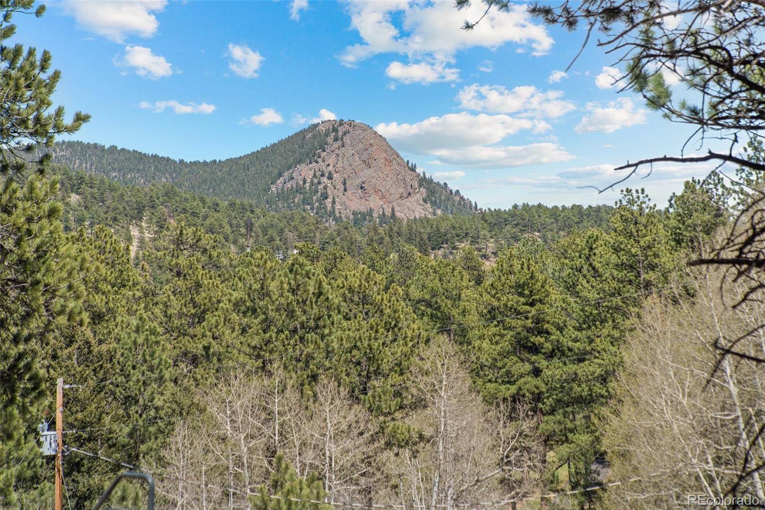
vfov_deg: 12.4
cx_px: 382
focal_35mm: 110
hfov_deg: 18.6
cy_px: 255
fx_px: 2337
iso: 400
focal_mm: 110
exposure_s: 1/1250
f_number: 7.1
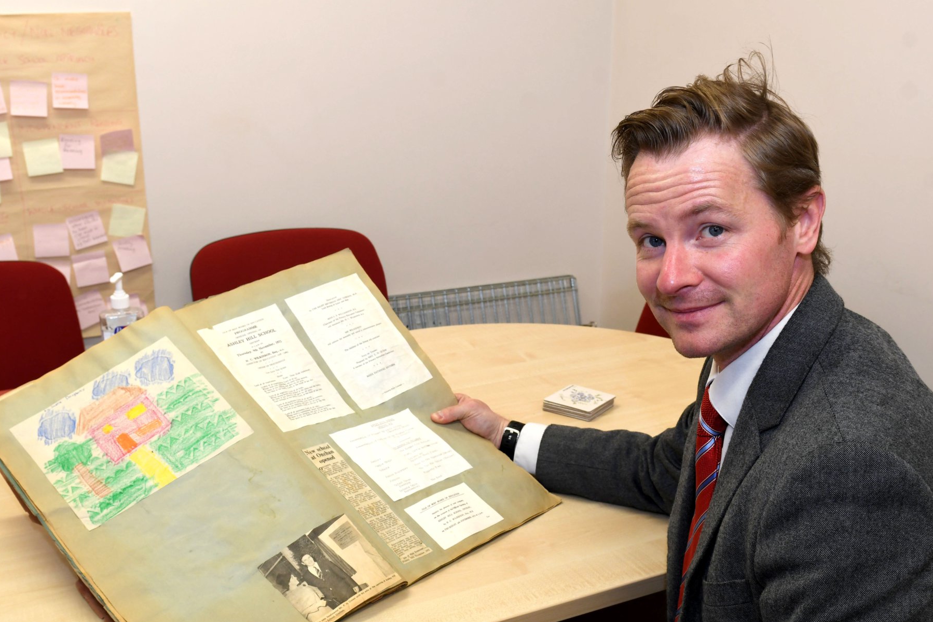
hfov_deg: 47.4
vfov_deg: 32.6
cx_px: 478
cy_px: 353
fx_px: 1063
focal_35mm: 41
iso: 500
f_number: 7.1
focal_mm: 24
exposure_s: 1/60
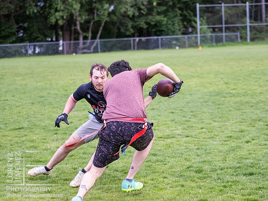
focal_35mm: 114
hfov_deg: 17.3
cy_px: 100
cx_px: 134
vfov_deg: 13.0
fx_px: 883
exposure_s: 1/1250
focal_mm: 57
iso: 2000
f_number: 2.8
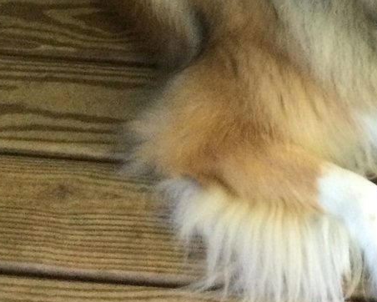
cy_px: -48
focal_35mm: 107
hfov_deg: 16.9
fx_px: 1194
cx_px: 483
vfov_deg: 14.0
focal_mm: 3.3
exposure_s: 1/30
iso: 200
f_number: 2.4
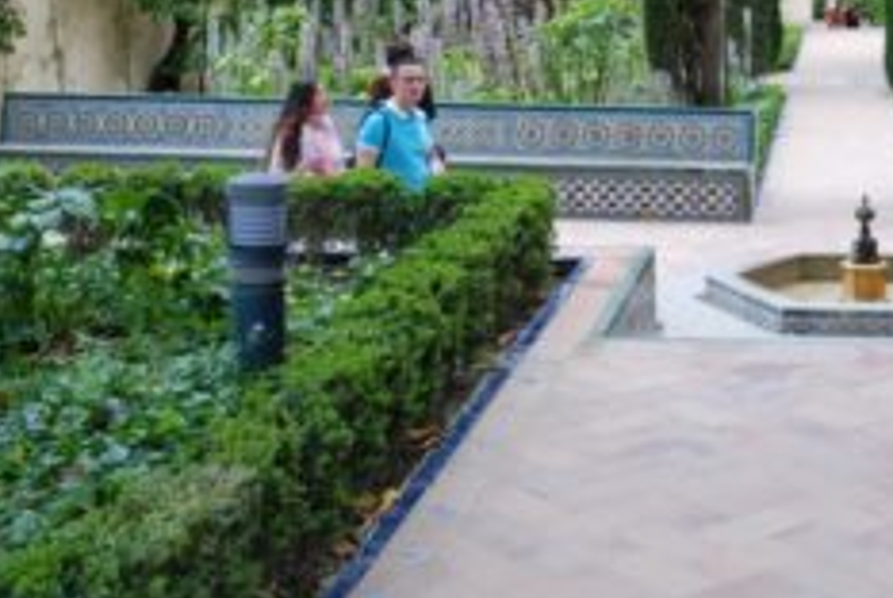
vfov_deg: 22.5
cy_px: -10
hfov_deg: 32.7
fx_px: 1441
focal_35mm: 58
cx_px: 801
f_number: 5.6
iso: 200
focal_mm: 18
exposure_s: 1/100
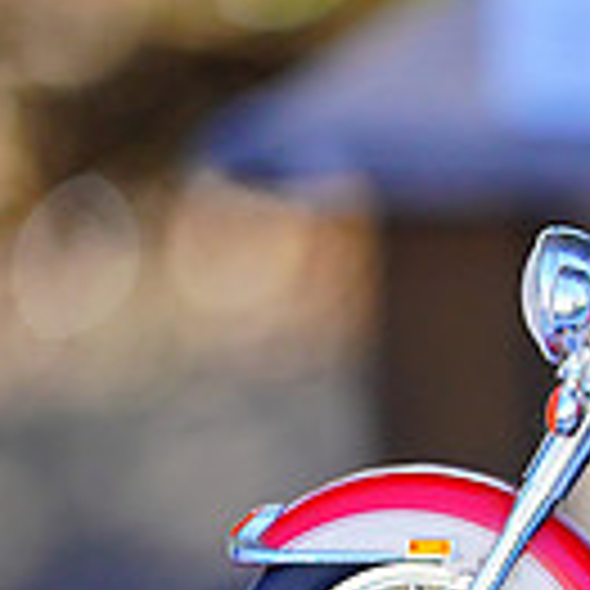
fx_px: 11898
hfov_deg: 2.8
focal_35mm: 617
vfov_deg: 2.8
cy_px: 583
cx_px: 1013
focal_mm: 164
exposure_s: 1/2500
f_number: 2.8
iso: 1000
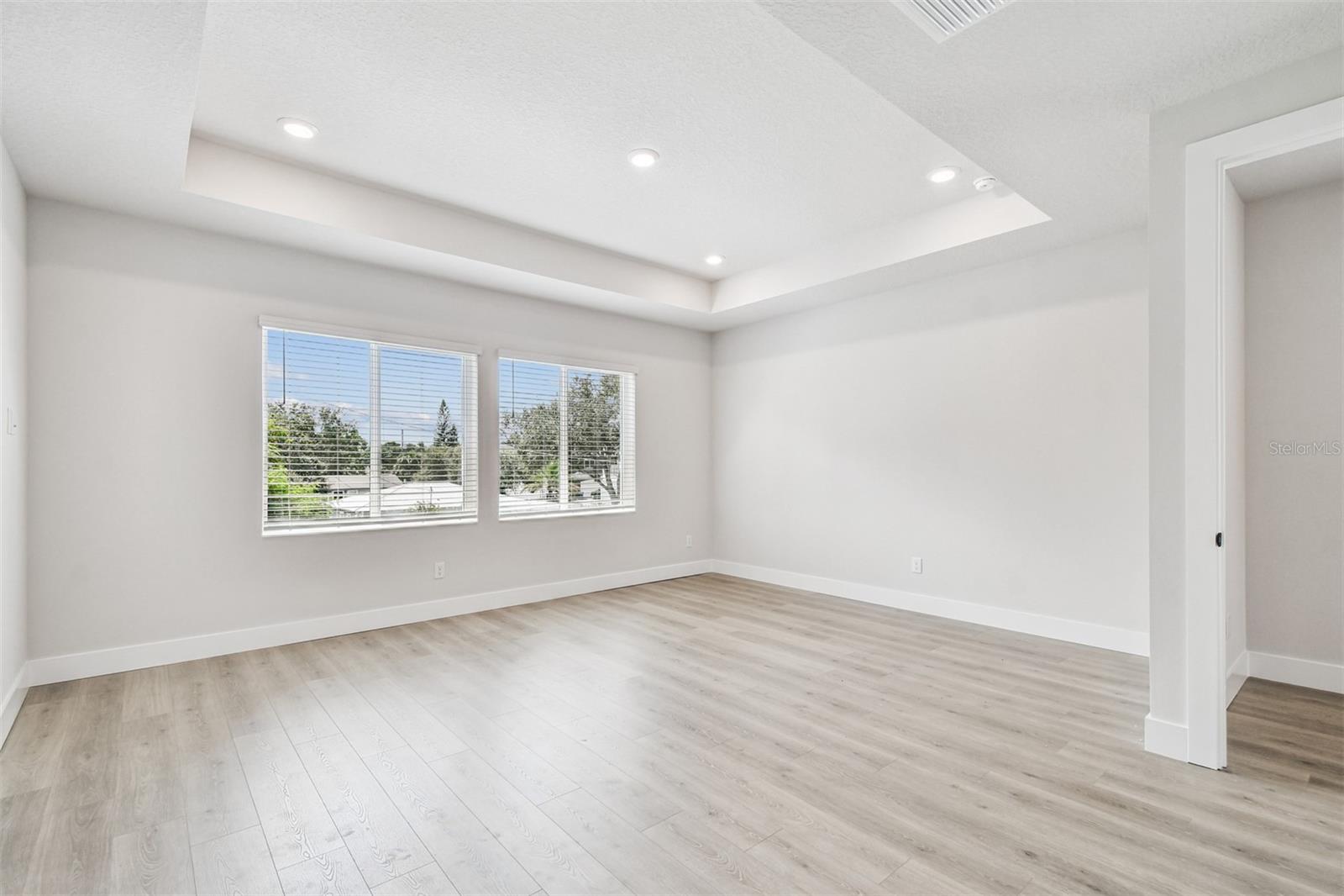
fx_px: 560
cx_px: 672
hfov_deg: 100.4
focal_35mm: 15
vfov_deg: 77.3
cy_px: 448
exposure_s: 1/60
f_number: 7.1
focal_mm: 10
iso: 100
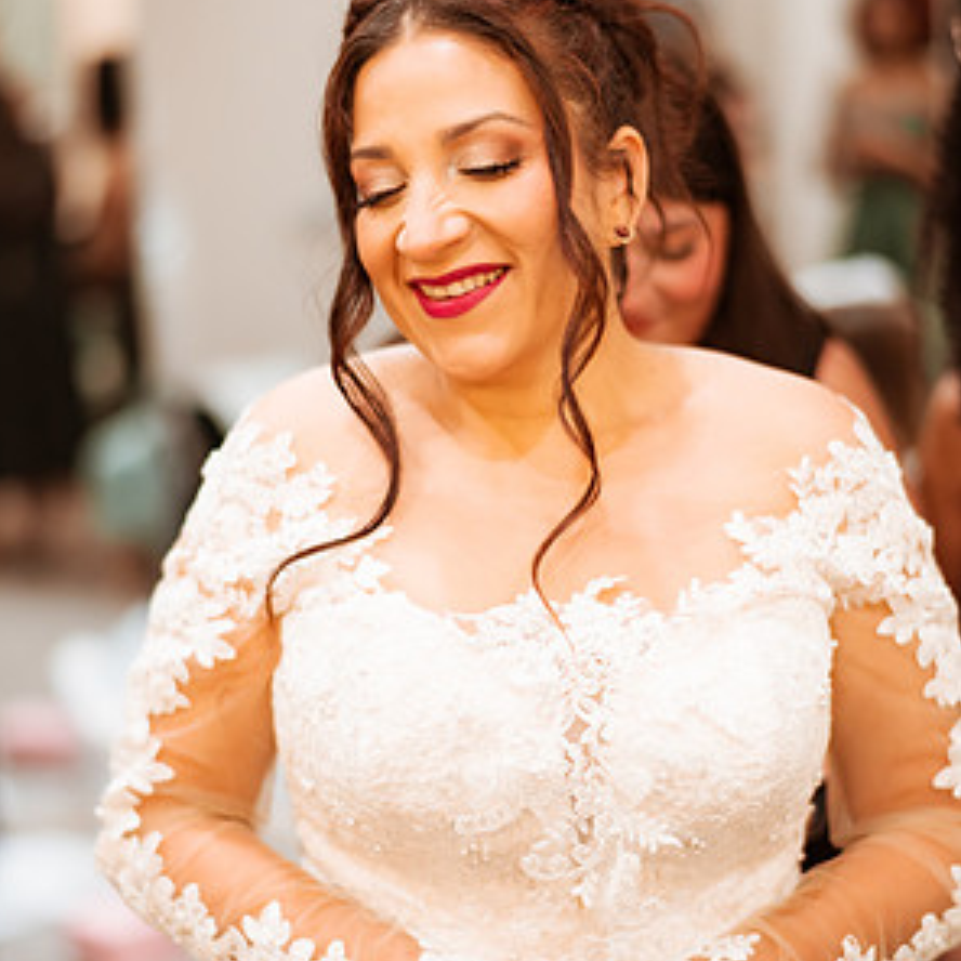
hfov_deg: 23.1
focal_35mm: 75
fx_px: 2356
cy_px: 549
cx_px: 477
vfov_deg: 23.0
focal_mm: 58
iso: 1000
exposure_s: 1/640
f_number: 1.4
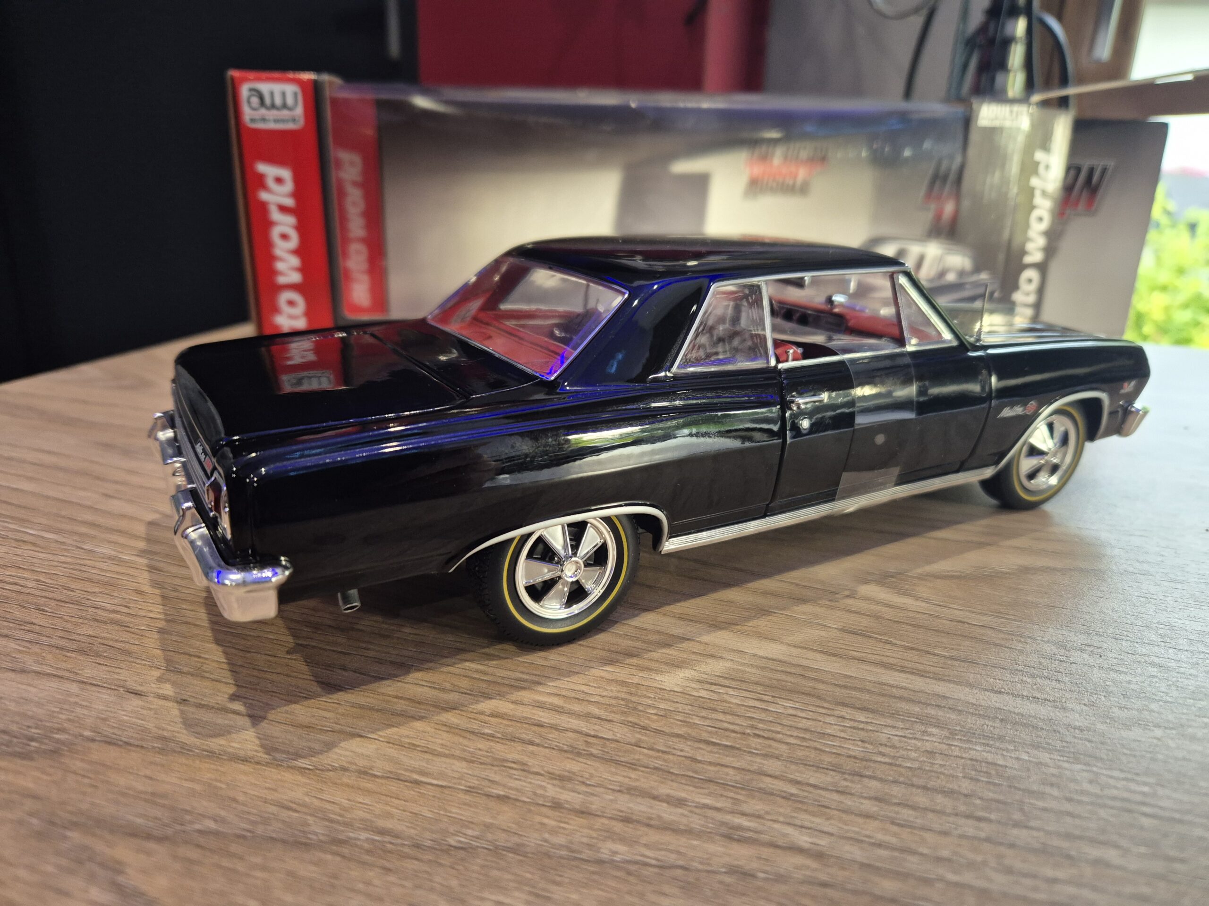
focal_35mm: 23
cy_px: 453
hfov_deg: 73.9
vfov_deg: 58.9
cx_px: 604
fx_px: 803
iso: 500
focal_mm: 5.4
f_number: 1.8
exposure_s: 1/100
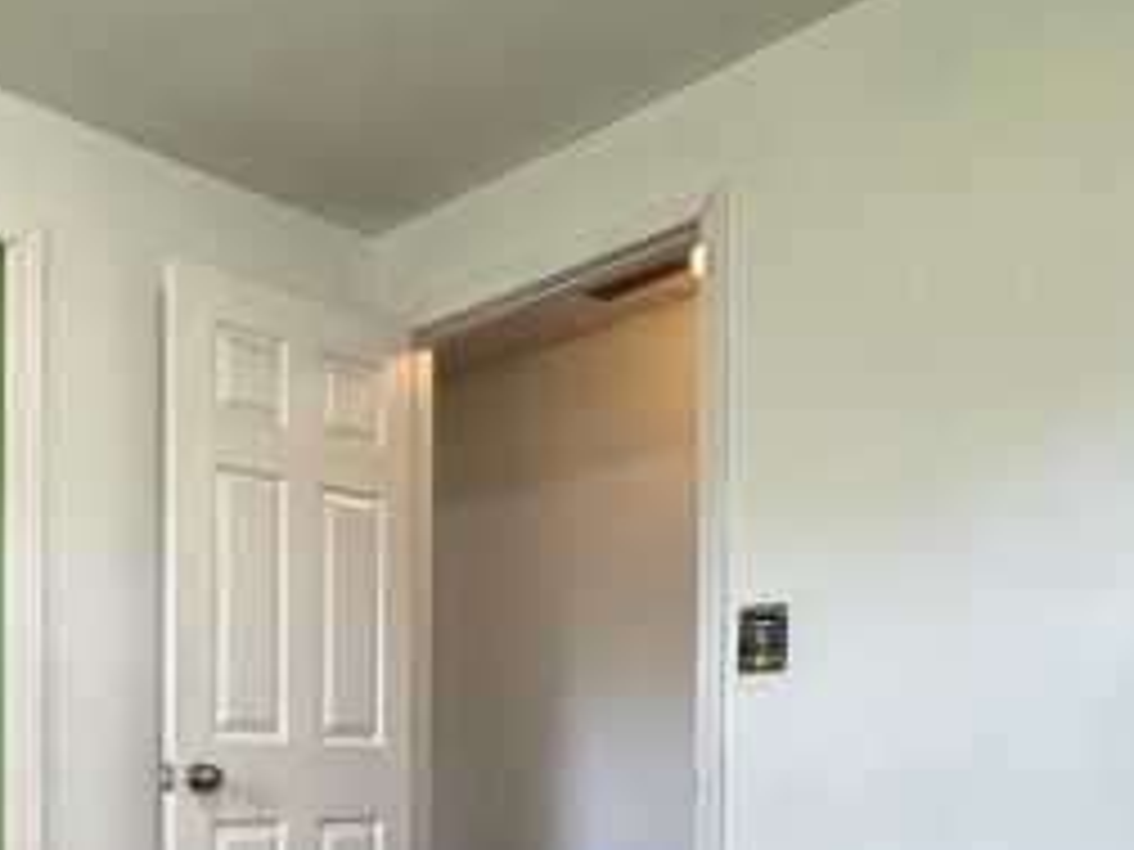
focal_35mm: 37
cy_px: 814
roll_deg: +0.0
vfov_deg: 35.6
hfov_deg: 45.1
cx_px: 97
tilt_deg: -1.4
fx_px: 1212
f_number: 2.2
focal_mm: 2.22
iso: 200
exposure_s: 1/120
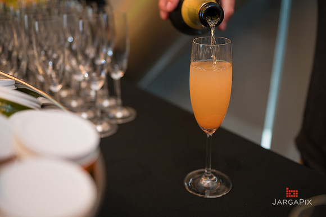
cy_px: 108
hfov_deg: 48.5
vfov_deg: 33.4
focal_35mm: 40
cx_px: 163
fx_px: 362
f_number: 3.2
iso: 400
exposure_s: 1/200
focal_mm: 40
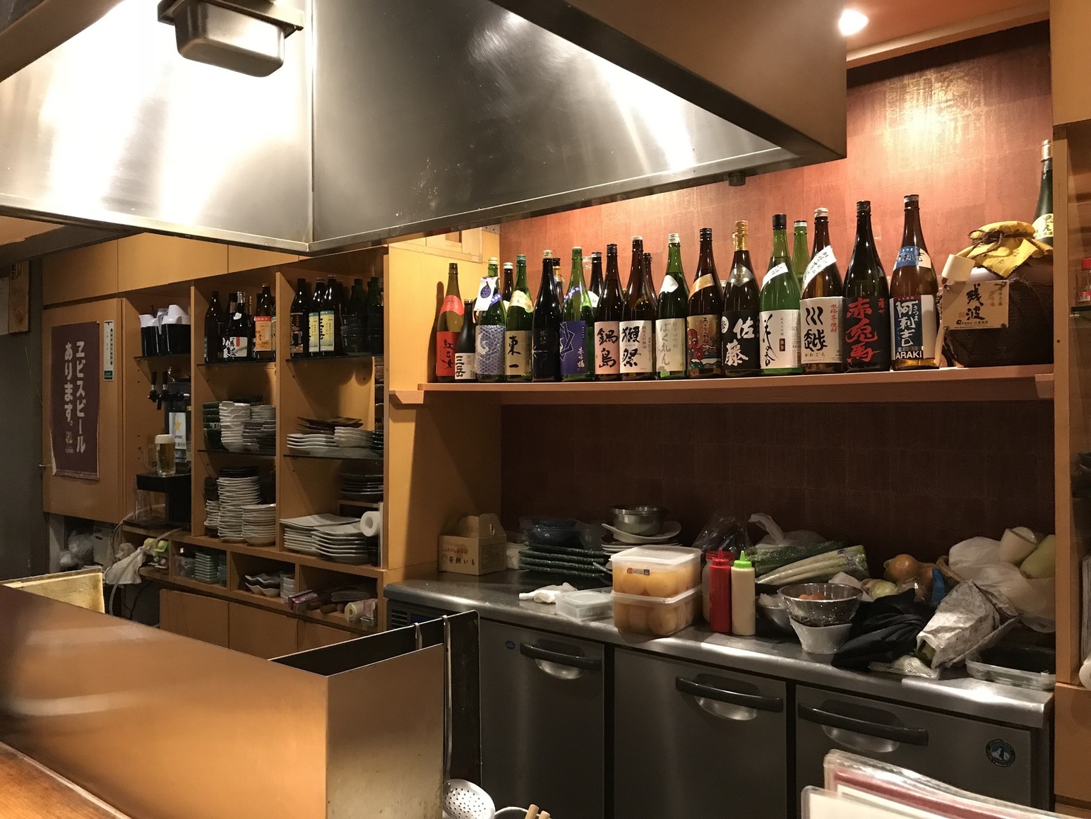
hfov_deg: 63.4
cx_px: 546
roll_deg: +0.7
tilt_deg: -0.1
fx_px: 883
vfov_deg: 49.8
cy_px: 410
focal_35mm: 28
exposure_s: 1/15
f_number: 1.8
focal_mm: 3.99
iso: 100
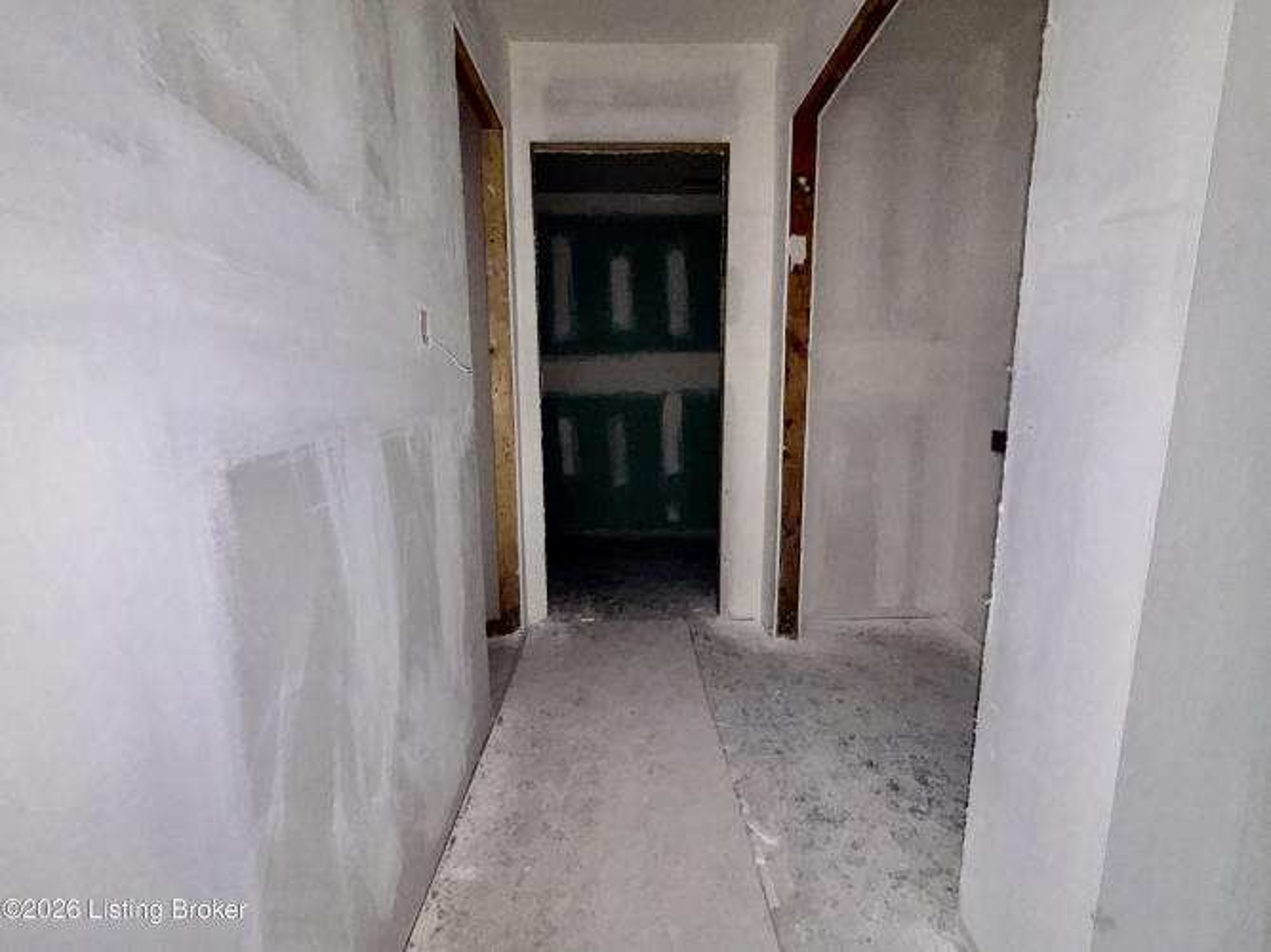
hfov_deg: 102.1
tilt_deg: -7.6
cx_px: 636
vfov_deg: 85.7
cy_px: 476
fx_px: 514
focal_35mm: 14
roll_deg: +2.3
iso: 125
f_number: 2.2
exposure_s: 1/60
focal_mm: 2.22
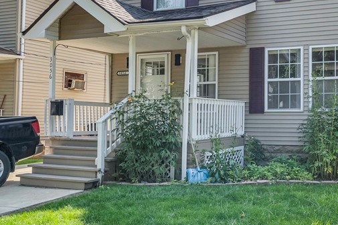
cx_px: 213
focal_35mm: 42
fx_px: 391
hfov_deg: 46.3
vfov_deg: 30.5
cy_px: 16
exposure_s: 1/1600
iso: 640
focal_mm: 19.3
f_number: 7.1
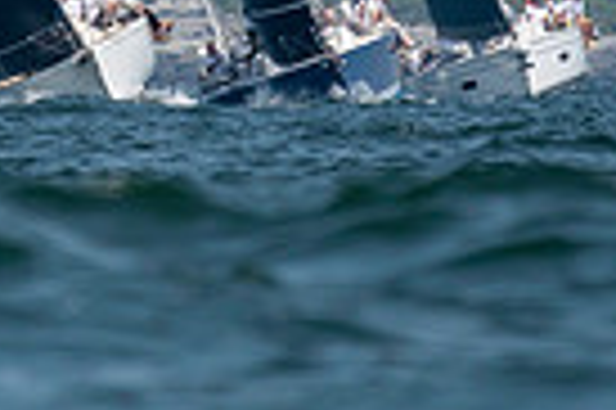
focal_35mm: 2310
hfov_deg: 0.9
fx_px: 39479
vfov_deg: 0.6
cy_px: -259
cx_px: 98
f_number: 4
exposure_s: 1/3200
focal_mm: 300
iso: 200
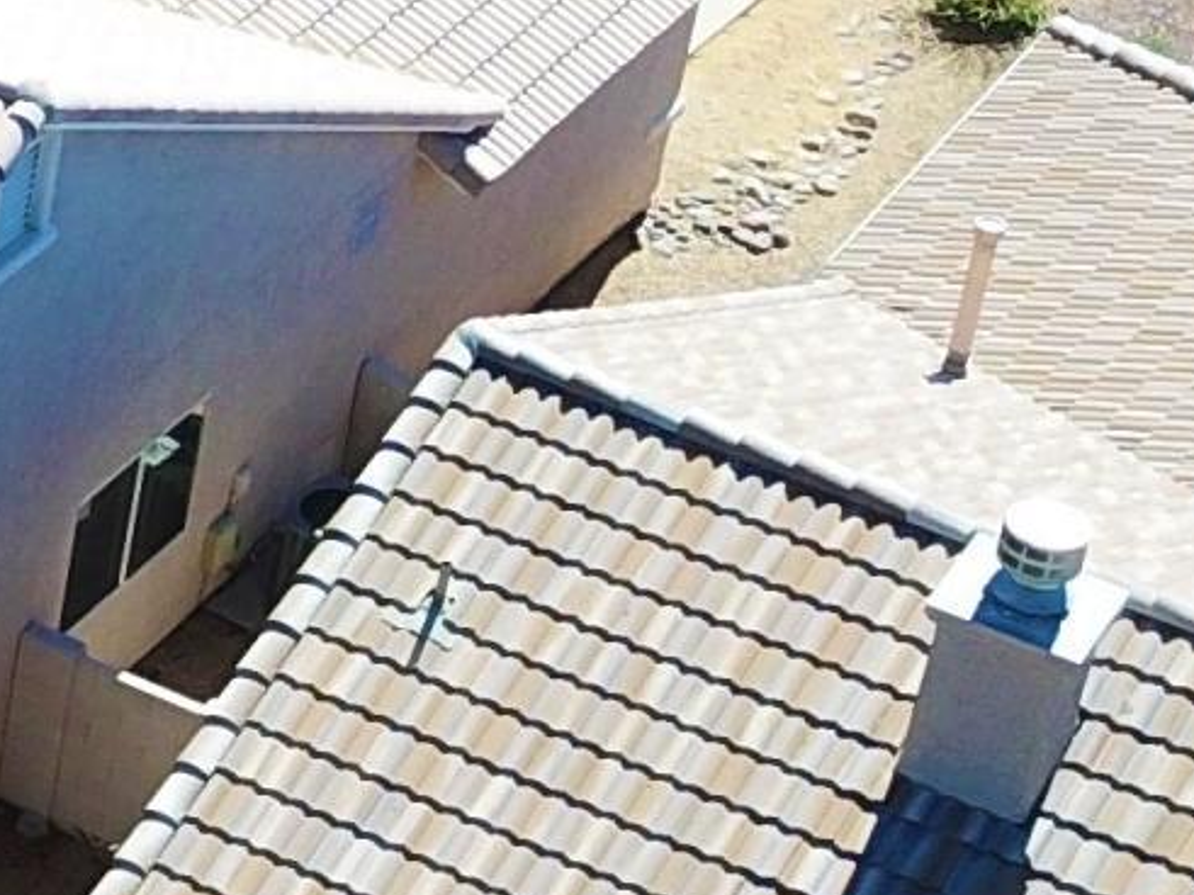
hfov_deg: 11.2
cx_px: -1230
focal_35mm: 159
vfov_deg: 9.3
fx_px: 5483
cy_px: 204
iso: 100
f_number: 2.2
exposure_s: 1/1015
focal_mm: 4.73
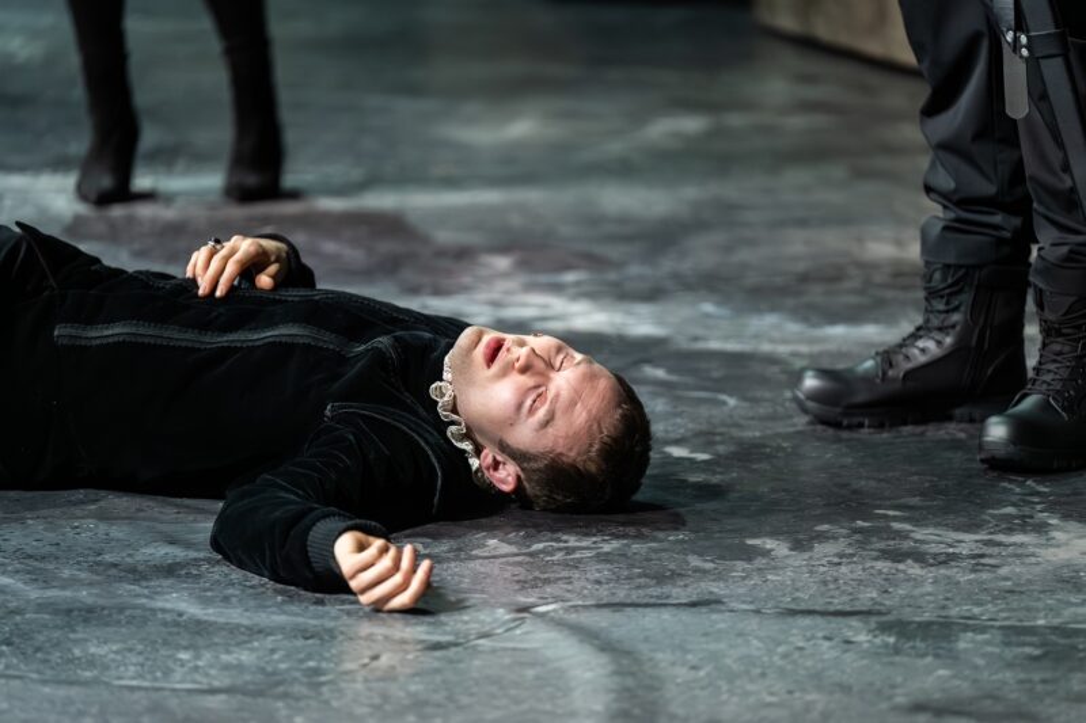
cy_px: 362
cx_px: 543
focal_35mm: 200
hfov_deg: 10.3
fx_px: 6032
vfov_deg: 6.9
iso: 3200
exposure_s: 1/500
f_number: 2.8
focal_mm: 200
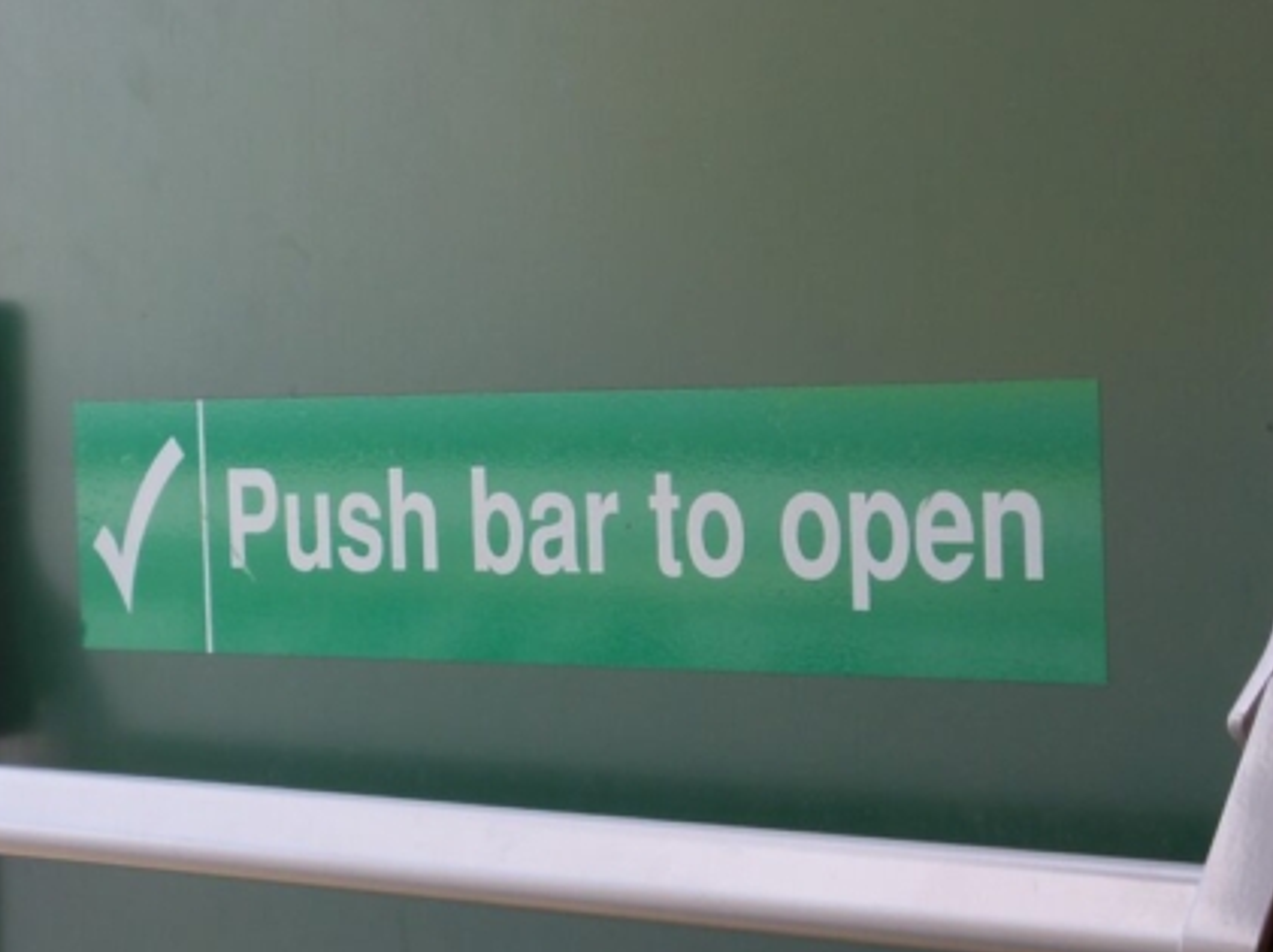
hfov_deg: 14.1
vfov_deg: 10.6
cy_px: 623
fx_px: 5144
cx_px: 611
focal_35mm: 140
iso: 80
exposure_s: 1/80
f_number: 4.2
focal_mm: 16.3
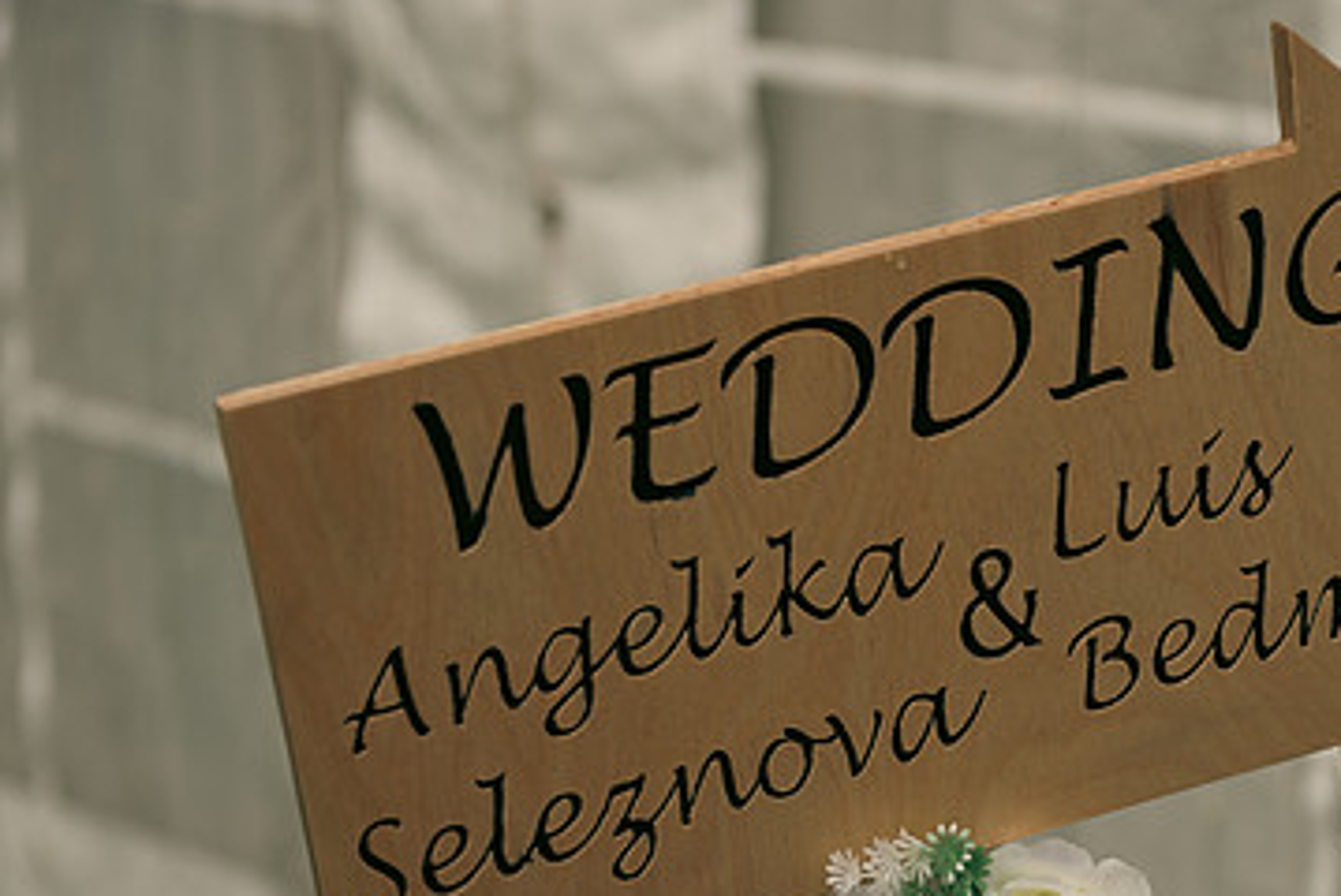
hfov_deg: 18.0
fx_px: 4213
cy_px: 622
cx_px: 1009
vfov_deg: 12.1
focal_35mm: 113
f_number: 3.5
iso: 200
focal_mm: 70
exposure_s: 1/200
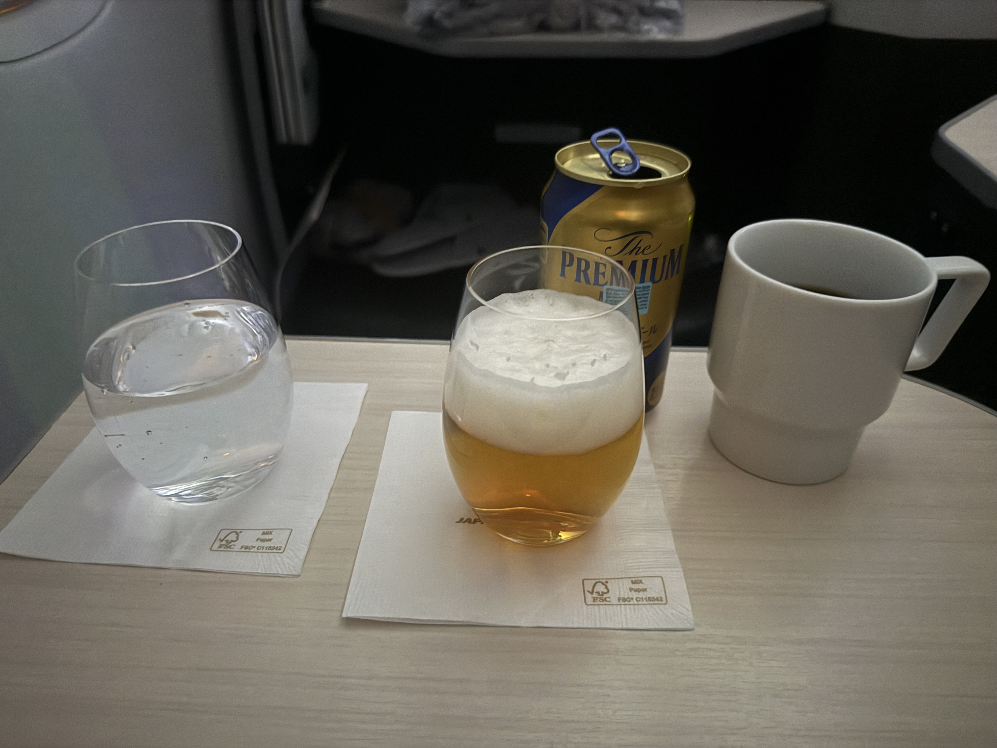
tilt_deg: -34.2
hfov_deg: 71.6
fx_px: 691
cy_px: 374
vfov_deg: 56.8
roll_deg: +0.6
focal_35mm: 24
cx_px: 498
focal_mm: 6.76
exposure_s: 1/9
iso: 1600
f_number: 1.78
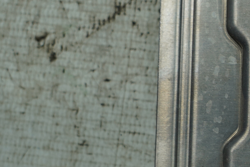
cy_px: 129
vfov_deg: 10.1
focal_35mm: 136
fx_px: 944
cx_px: 380
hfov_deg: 14.1
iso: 100
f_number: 4
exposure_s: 1/60
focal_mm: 28
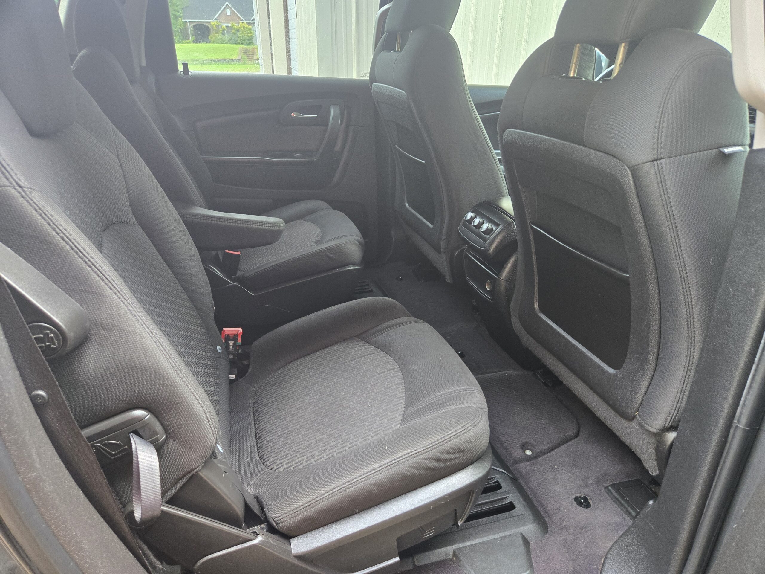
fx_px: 508
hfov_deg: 73.9
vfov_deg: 58.9
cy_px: 287
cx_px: 382
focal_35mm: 23
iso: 250
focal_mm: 5.4
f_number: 1.8
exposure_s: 1/120
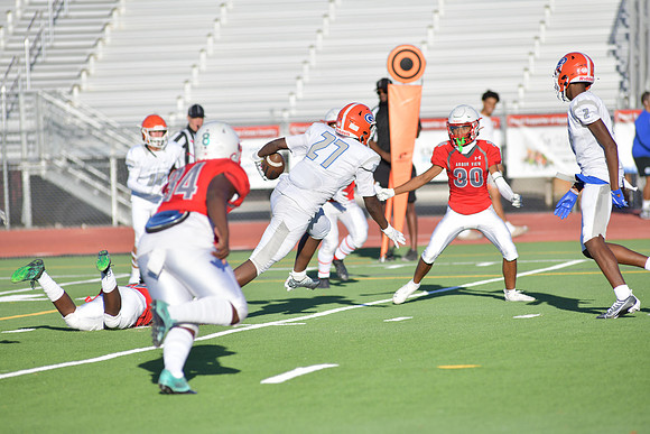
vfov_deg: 4.6
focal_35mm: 300
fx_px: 5418
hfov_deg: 6.9
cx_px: 325
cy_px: 217
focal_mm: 300
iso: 320
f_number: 5
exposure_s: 1/3200
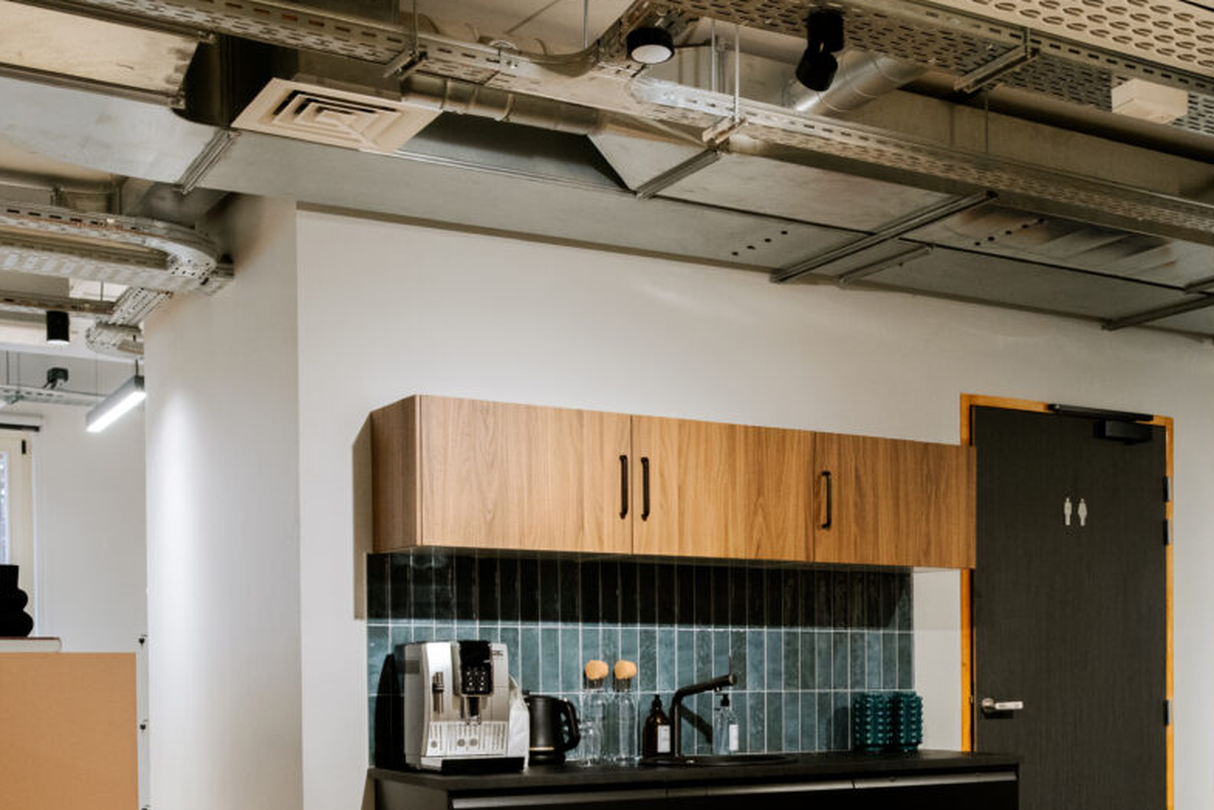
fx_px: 1585
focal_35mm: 47
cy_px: 722
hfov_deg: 40.4
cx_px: 951
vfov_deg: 27.7
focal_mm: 16
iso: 800
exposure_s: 1/20
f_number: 5
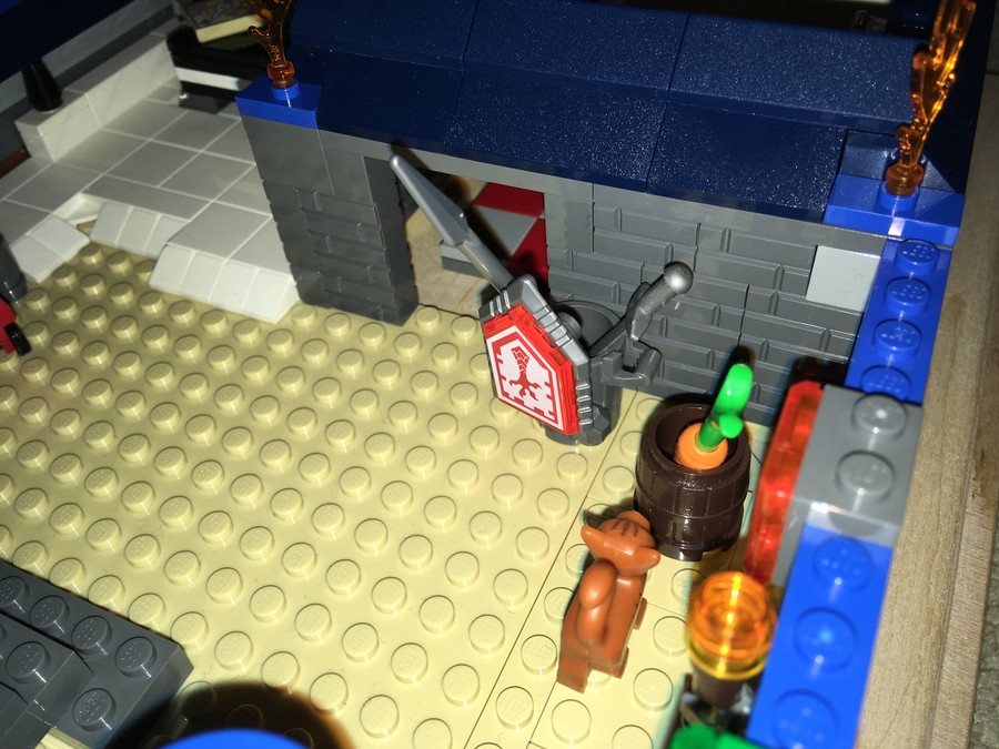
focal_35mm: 29
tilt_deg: -46.1
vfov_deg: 48.2
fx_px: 837
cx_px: 500
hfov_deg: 61.7
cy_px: 374
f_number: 2.2
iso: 25
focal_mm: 4.15
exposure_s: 1/167
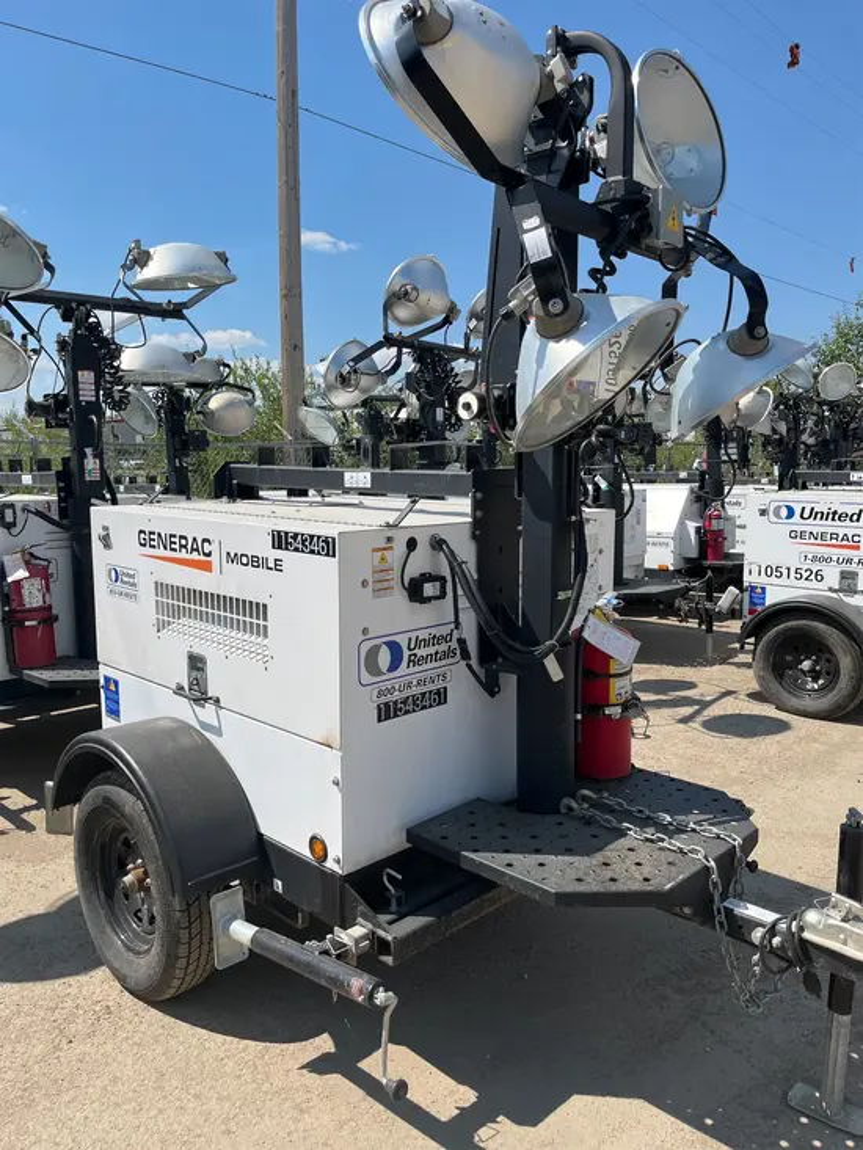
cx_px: 432
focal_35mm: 26
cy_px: 575
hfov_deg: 53.1
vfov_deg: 67.3
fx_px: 864
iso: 50
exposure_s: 1/4149
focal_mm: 5.1
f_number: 1.6
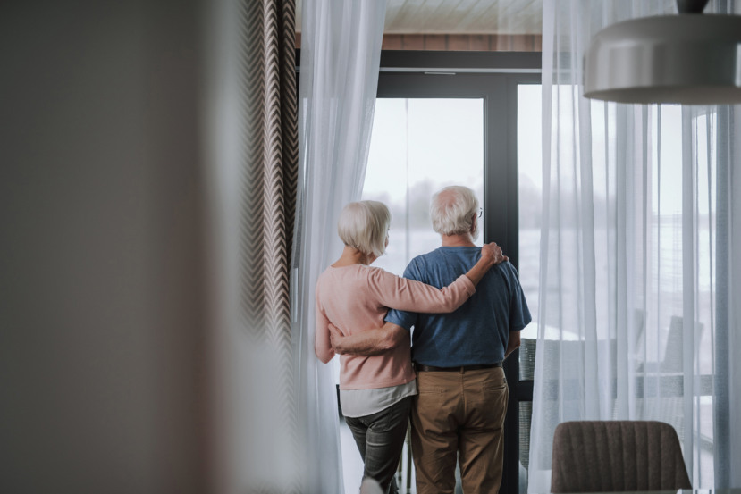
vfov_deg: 27.0
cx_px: 370
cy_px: 247
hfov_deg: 39.6
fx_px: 1029
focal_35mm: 50
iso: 320
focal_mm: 50
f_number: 1.4
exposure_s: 1/60
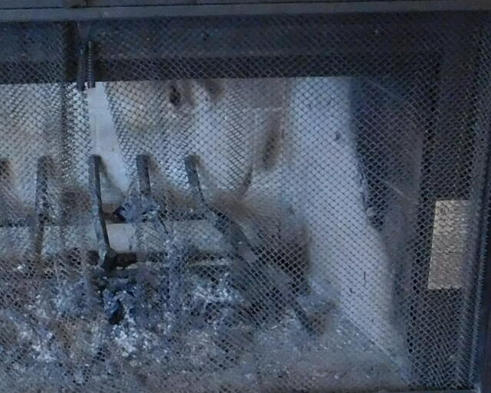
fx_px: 1526
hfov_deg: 18.1
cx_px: 83
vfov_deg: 14.7
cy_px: 216
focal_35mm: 105
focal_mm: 4
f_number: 3
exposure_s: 1/30
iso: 400
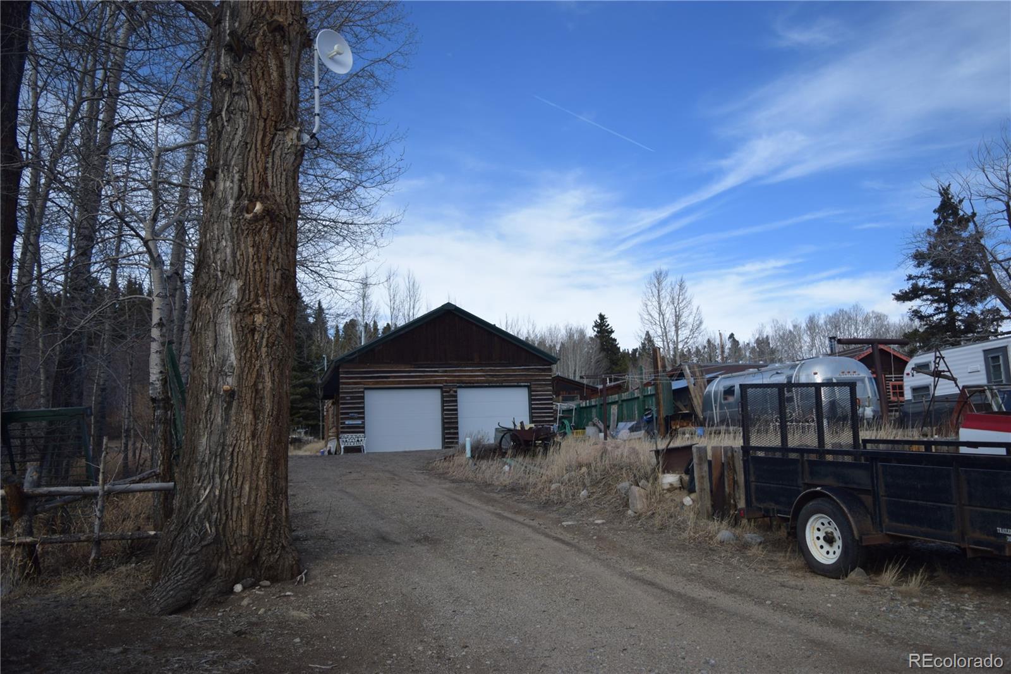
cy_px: 337
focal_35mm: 27
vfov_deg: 47.9
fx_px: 758
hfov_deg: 67.4
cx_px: 506
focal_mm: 18
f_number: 3.5
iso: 200
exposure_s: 1/2000
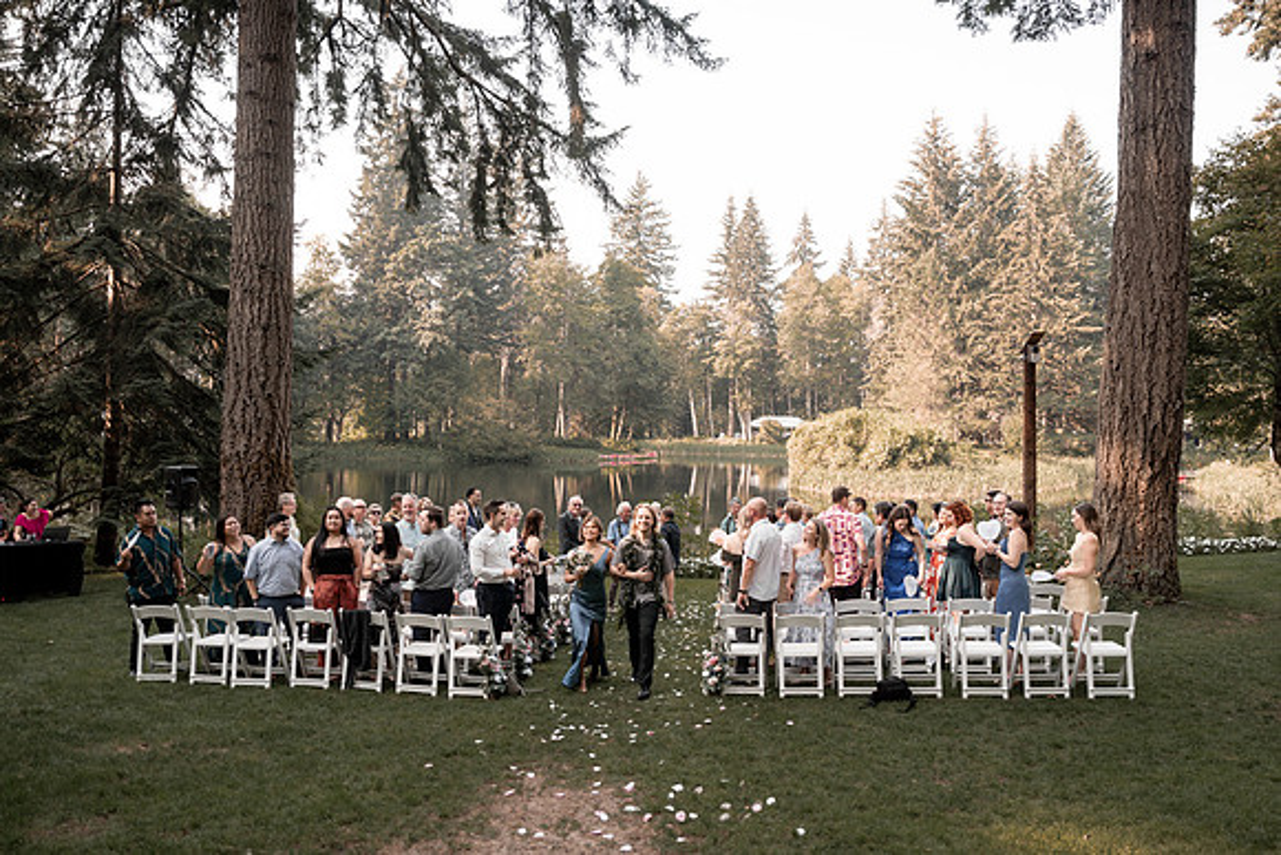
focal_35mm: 25
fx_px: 876
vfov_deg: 52.0
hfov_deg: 72.4
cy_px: 427
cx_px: 650
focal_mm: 24
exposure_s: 1/500
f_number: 2.8
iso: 200
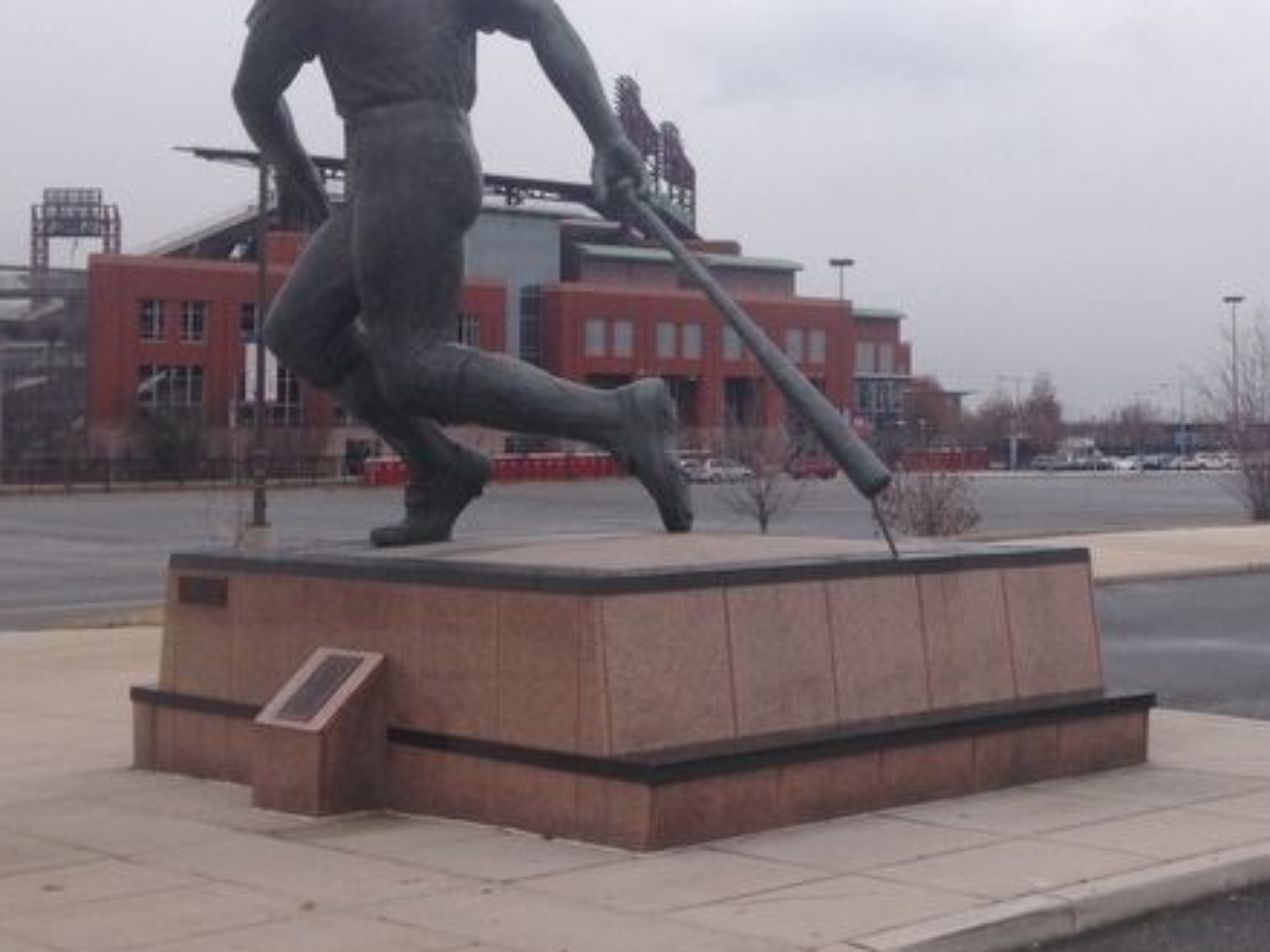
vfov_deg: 24.3
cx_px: 987
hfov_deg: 31.5
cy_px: 335
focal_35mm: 60
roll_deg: +0.4
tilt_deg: +2.9
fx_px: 2201
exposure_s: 1/1004
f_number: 2.4
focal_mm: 4.12
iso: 50
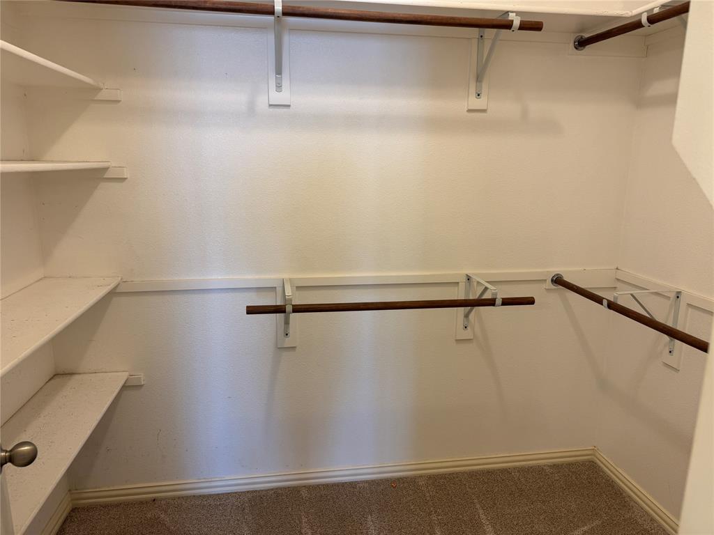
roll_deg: -0.5
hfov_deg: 71.6
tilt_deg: -12.1
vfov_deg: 56.8
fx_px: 495
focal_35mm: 24
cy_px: 268
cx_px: 357
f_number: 1.78
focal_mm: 6.76
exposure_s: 1/60
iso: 125
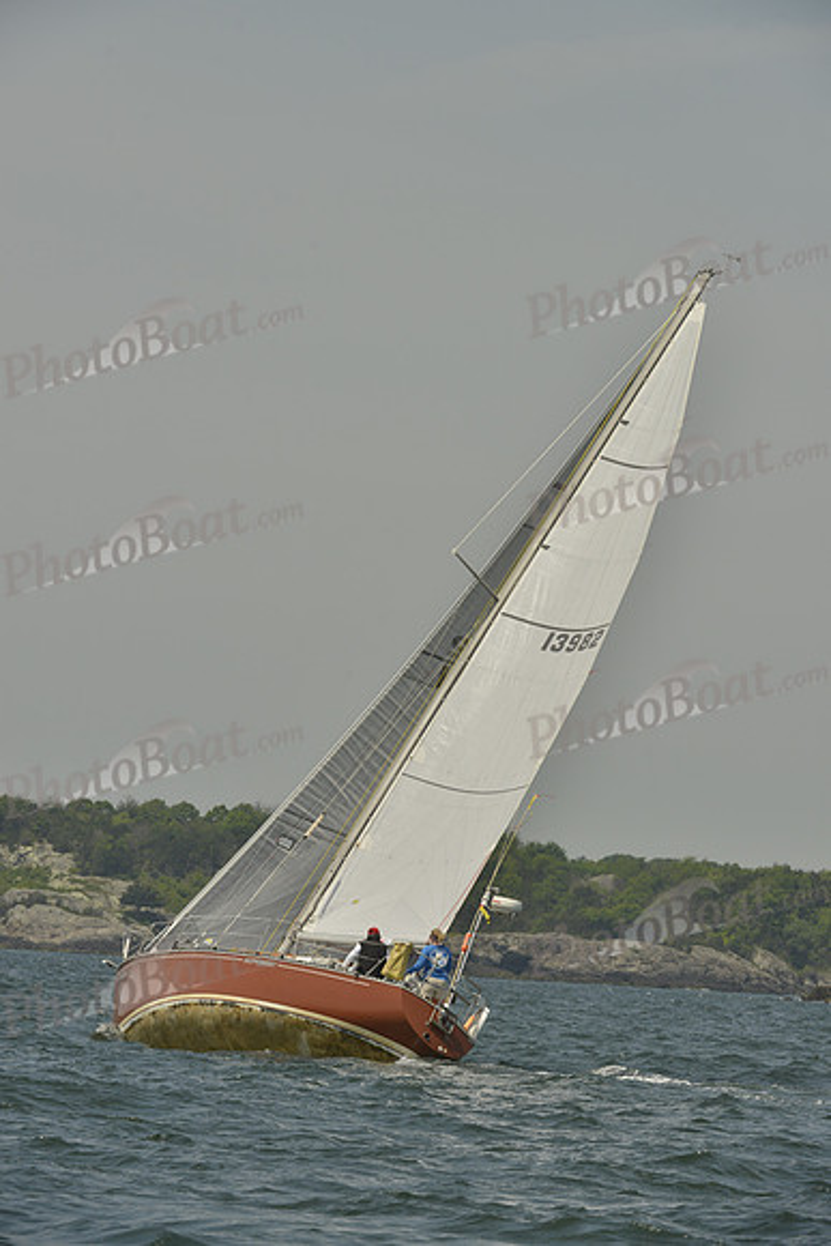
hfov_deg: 6.9
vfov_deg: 10.3
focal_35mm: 200
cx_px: 416
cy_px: 623
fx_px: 6920
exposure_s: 1/1000
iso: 280
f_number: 11
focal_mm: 200
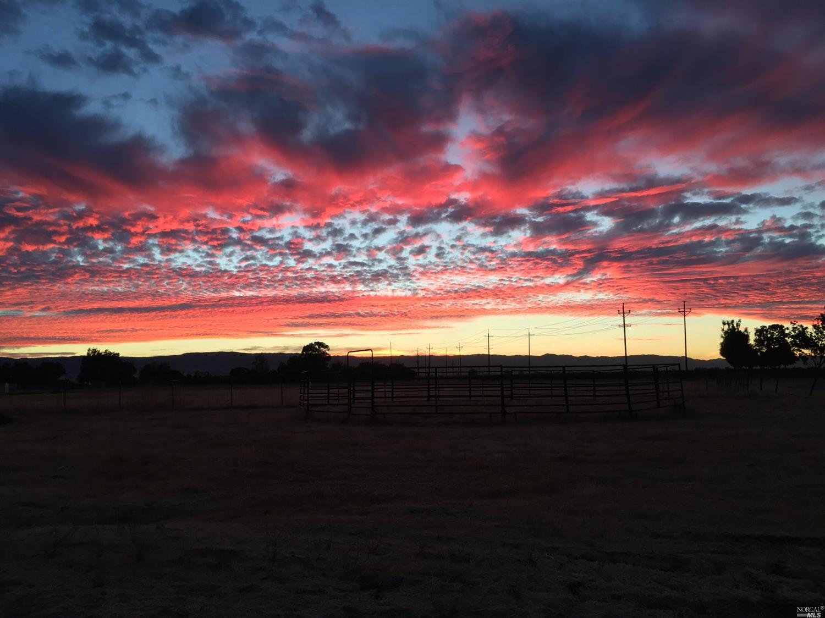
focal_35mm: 29
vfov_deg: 48.2
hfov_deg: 61.7
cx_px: 412
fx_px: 691
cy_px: 309
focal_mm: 4.15
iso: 32
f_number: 2.2
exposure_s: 1/40
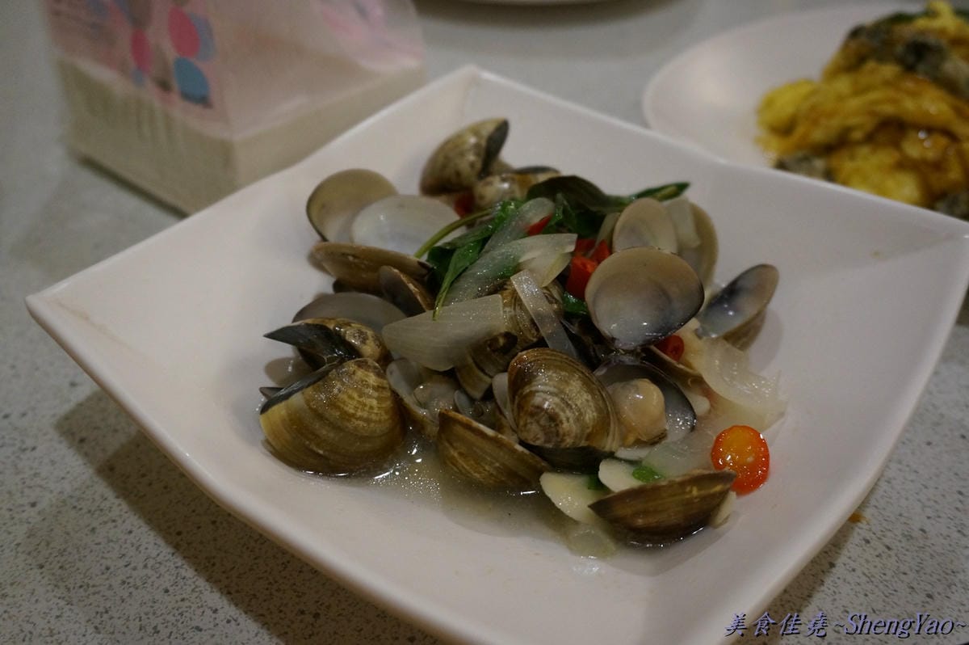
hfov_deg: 53.2
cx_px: 484
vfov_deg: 36.8
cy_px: 322
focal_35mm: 36
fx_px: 968
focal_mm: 24
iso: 1600
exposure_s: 1/160
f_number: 4.5
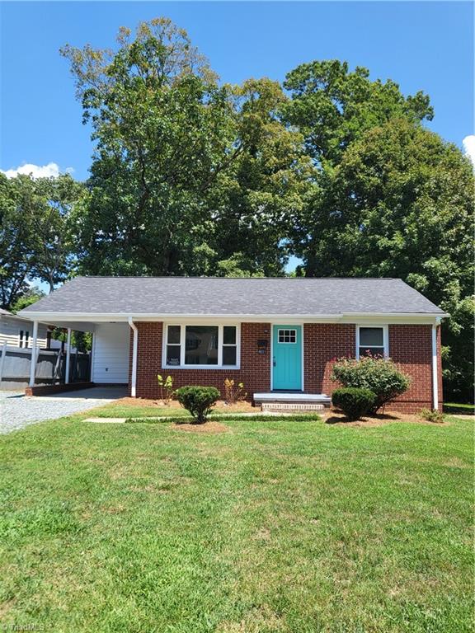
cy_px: 316
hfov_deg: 53.1
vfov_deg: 67.3
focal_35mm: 26
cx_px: 238
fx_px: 476
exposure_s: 1/1542
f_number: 1.8
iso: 50
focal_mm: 4.25
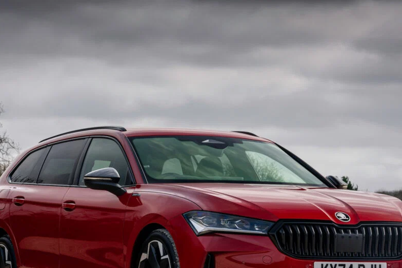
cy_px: 174
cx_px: 189
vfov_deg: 9.0
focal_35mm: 153
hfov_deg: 13.4
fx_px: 1709
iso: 100
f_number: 13
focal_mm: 100
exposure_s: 1/30
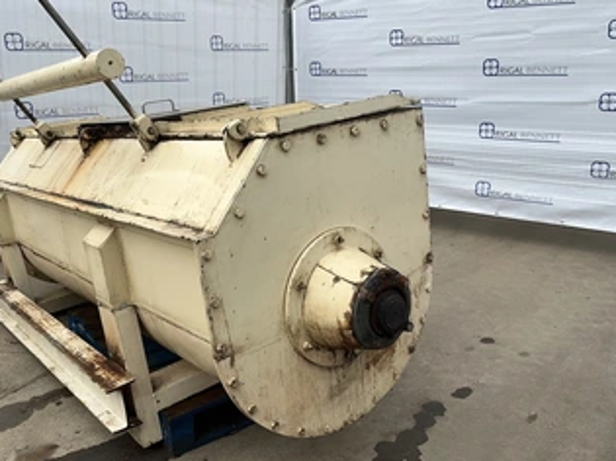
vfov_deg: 42.9
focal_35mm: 33
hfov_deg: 55.3
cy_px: 240
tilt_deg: -14.7
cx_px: 293
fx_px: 587
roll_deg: -1.5
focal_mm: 5.1
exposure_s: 1/701
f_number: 1.6
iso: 40
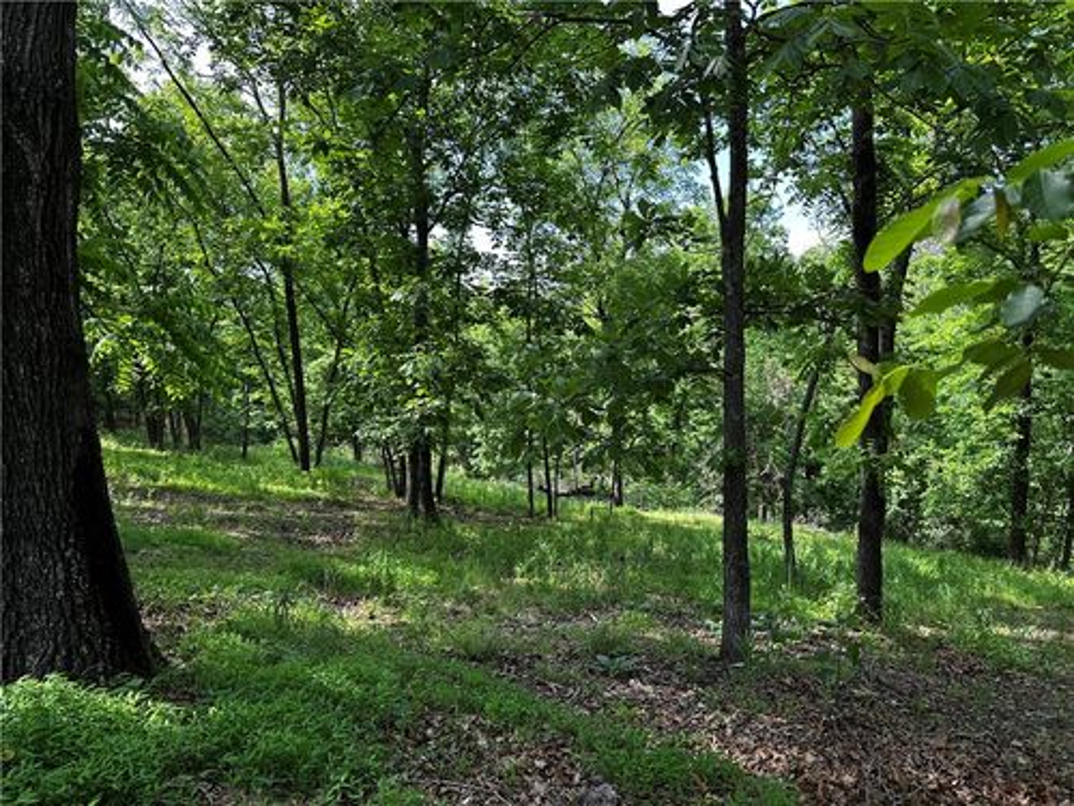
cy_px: 403
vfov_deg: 56.8
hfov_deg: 71.6
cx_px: 537
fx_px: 745
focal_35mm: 24
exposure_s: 1/431
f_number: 1.78
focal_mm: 6.86
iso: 80
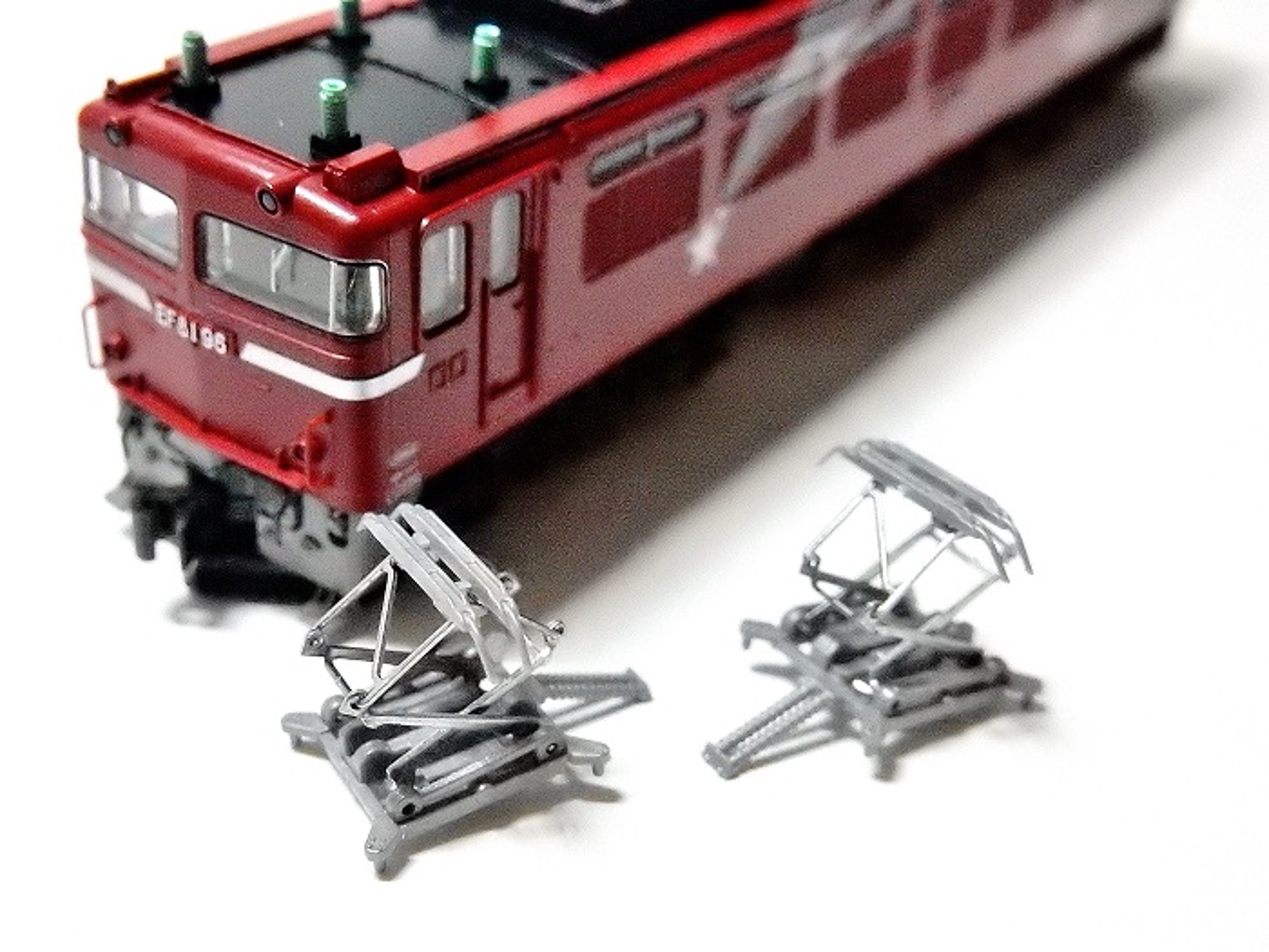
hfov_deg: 43.9
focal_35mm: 43
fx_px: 1576
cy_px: 476
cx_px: 634
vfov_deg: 33.6
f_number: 4.2
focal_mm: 7.6
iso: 3200
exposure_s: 1/200
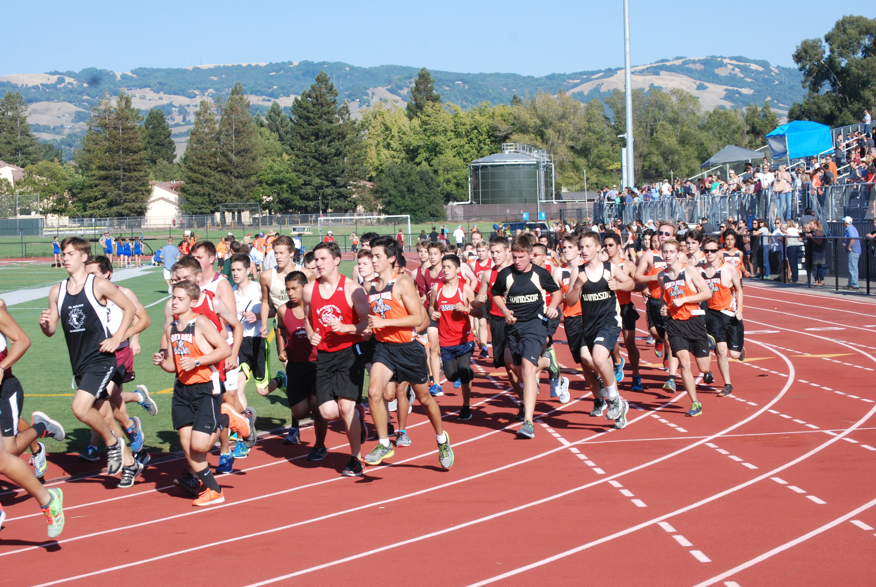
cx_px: 438
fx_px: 2010
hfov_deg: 24.6
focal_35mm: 82
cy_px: 294
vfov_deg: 16.6
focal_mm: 55
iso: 400
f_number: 11
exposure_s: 1/500
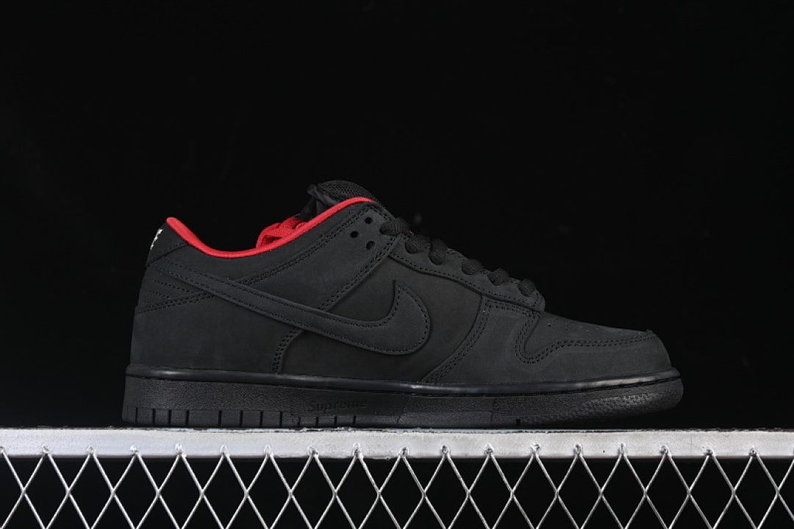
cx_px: 397
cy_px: 264
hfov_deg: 27.0
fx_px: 1654
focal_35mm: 75
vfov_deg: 18.2
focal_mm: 50
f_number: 6.3
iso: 160
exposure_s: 1/50
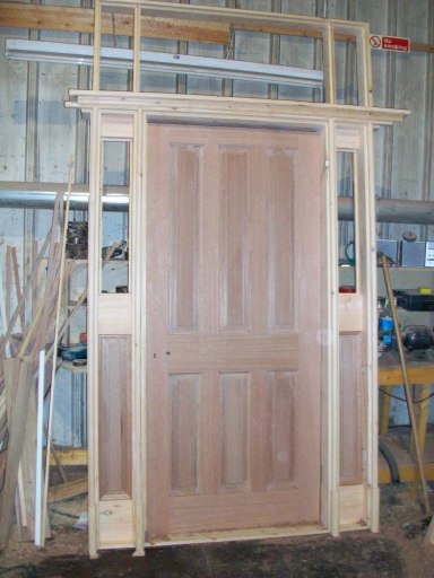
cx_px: 217
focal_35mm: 34
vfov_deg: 54.0
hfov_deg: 41.8
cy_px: 289
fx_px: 568
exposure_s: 1/60
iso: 320
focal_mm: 5.7
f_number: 2.8
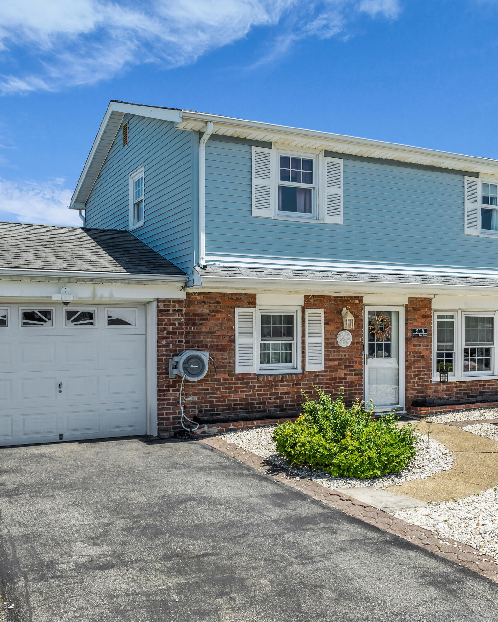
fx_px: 663
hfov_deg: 41.1
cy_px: 347
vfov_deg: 50.2
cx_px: 273
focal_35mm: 36
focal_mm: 12.29
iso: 110
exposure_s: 1/640
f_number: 2.8
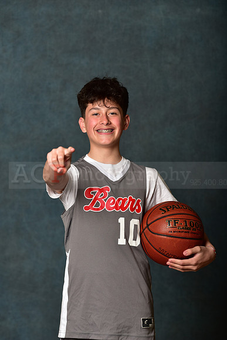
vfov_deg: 13.7
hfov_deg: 9.2
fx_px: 1418
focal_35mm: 150
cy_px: 170
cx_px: 114
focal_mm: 150
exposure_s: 1/250
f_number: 4.5
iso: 200
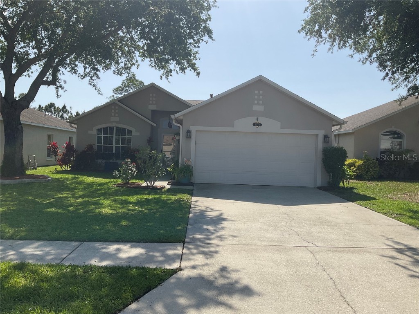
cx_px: 210
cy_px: 157
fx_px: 351
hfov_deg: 61.7
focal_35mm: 29
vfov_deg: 48.2
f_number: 1.8
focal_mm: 3
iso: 16
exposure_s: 1/2667
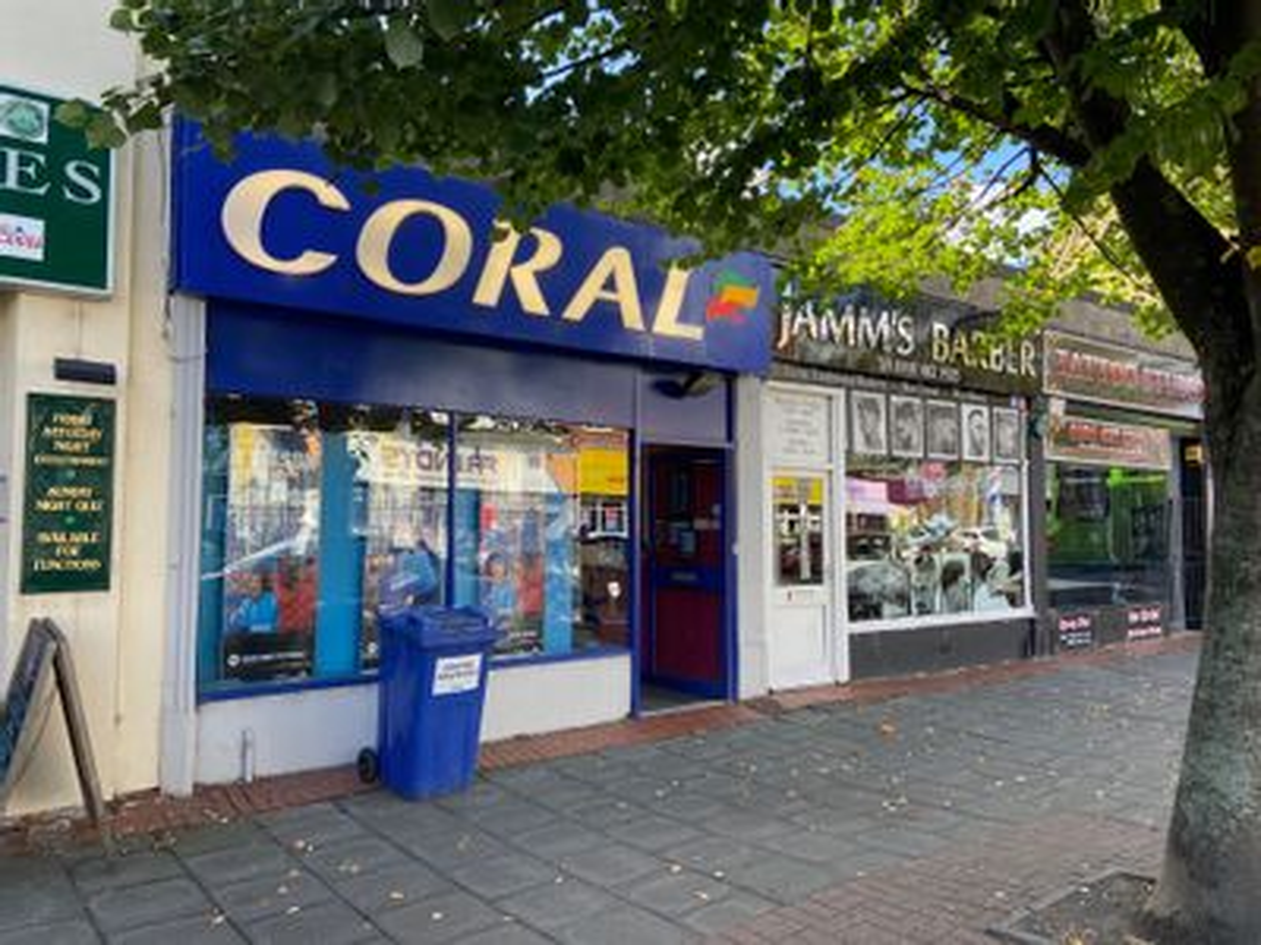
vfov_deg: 53.1
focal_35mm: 26
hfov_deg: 67.3
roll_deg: -0.2
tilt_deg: +1.7
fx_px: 947
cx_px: 630
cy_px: 472
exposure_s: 1/304
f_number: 1.8
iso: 32
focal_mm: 4.25
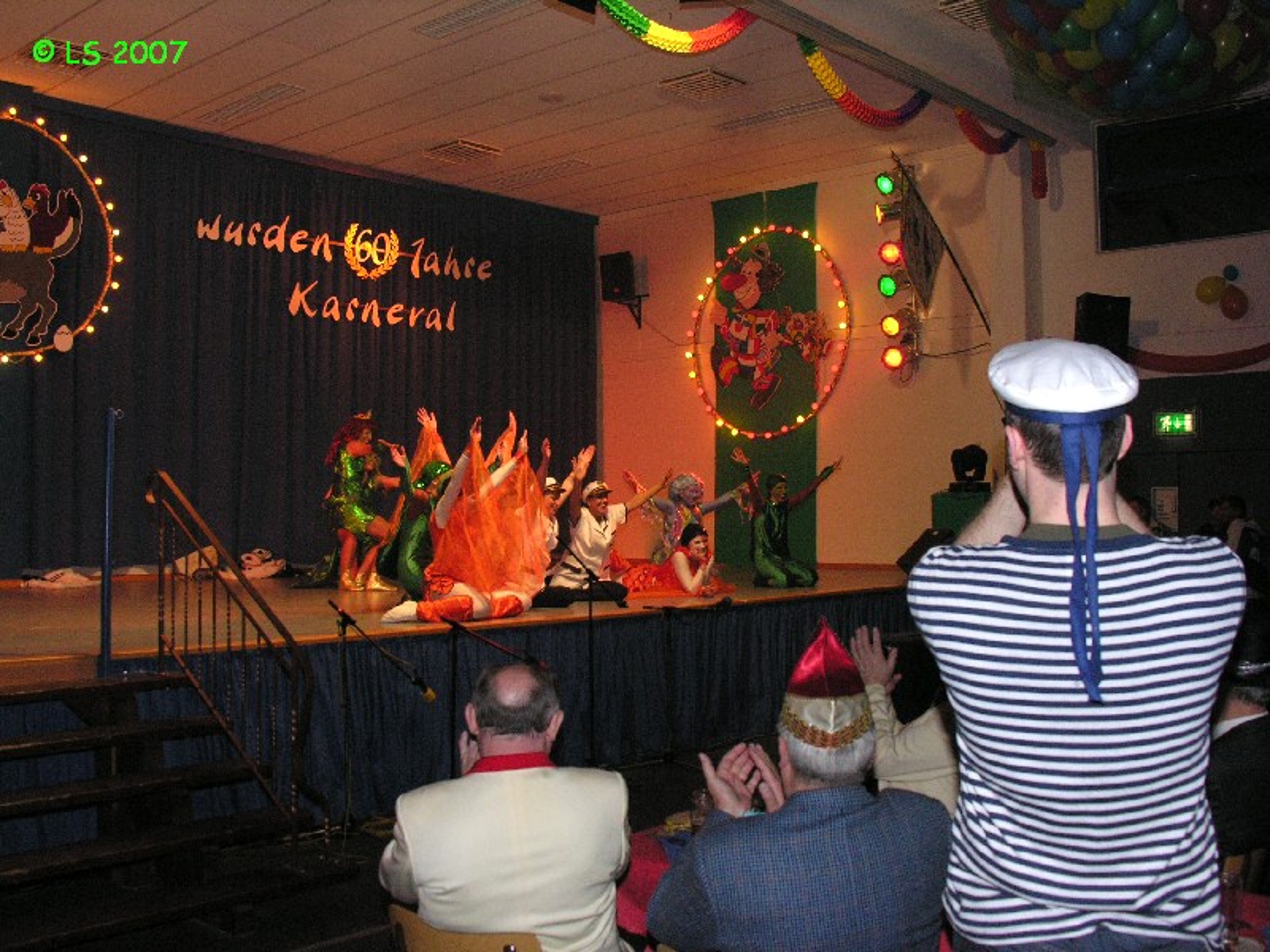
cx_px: 635
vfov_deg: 40.7
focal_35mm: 35
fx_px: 1284
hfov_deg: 52.6
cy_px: 476
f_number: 4
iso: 200
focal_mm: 8.9
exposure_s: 1/60.1
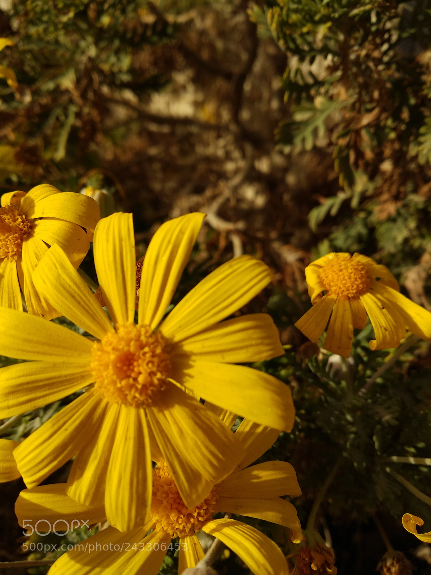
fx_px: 432
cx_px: 216
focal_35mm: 26
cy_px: 288
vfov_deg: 67.3
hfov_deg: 53.1
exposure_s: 1/1051
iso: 100
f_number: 2.2
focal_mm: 3.81
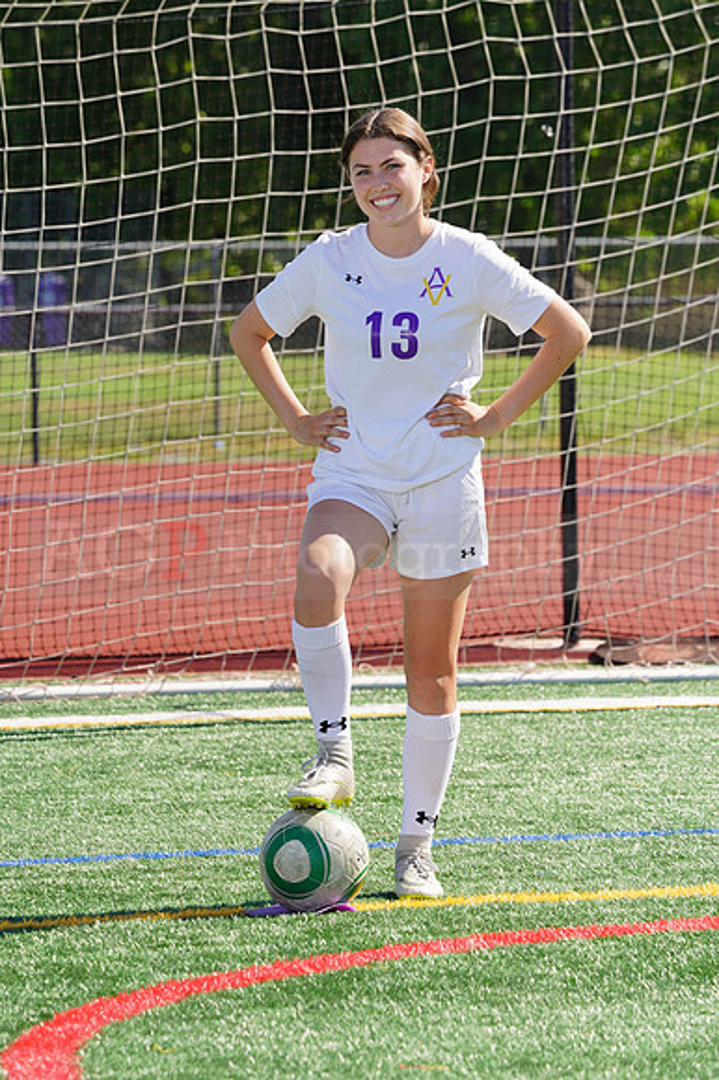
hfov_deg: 5.8
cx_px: 360
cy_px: 540
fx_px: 7048
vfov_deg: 8.8
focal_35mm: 235
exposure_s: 1/250
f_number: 11
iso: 200
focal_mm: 235
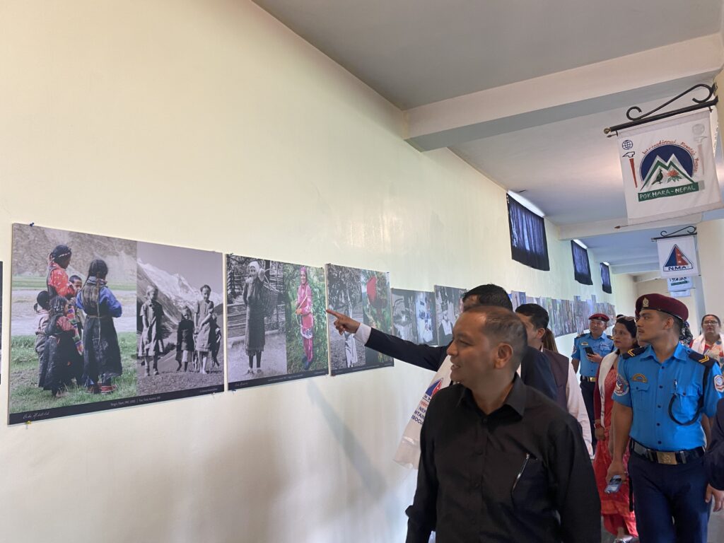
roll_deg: +2.2
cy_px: 272
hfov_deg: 67.3
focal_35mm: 26
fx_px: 544
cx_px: 362
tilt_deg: +6.1
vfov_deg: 53.1
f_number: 1.8
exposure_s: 1/50
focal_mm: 4.25
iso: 100
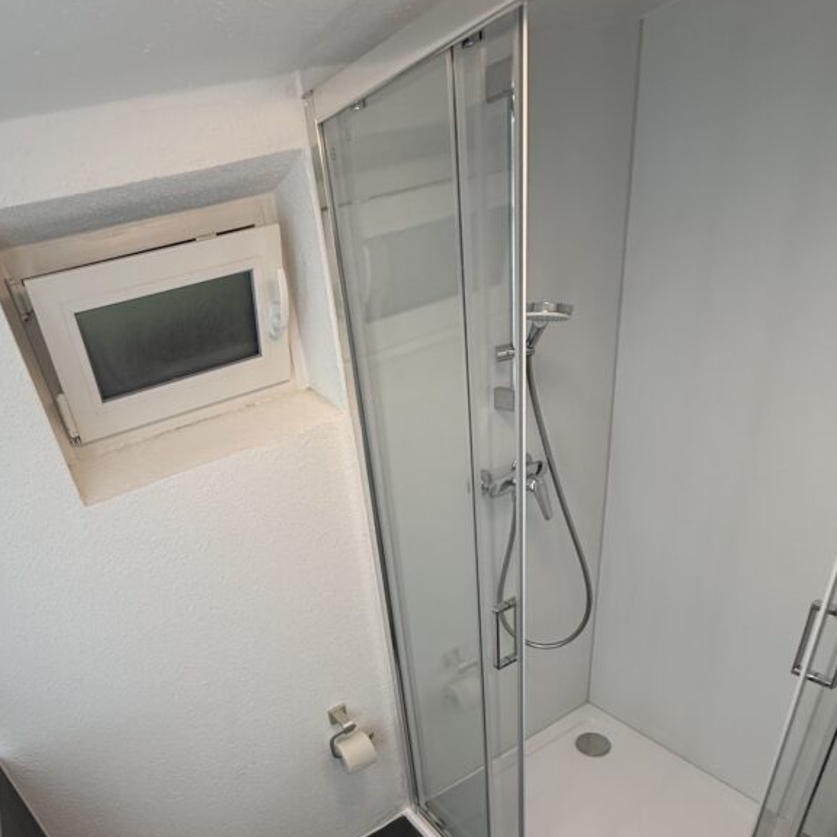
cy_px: 635
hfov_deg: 68.0
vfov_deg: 65.1
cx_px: 289
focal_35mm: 22
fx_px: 602
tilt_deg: -31.6
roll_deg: +13.8
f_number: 2.2
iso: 160
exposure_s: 1/100
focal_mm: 2.22
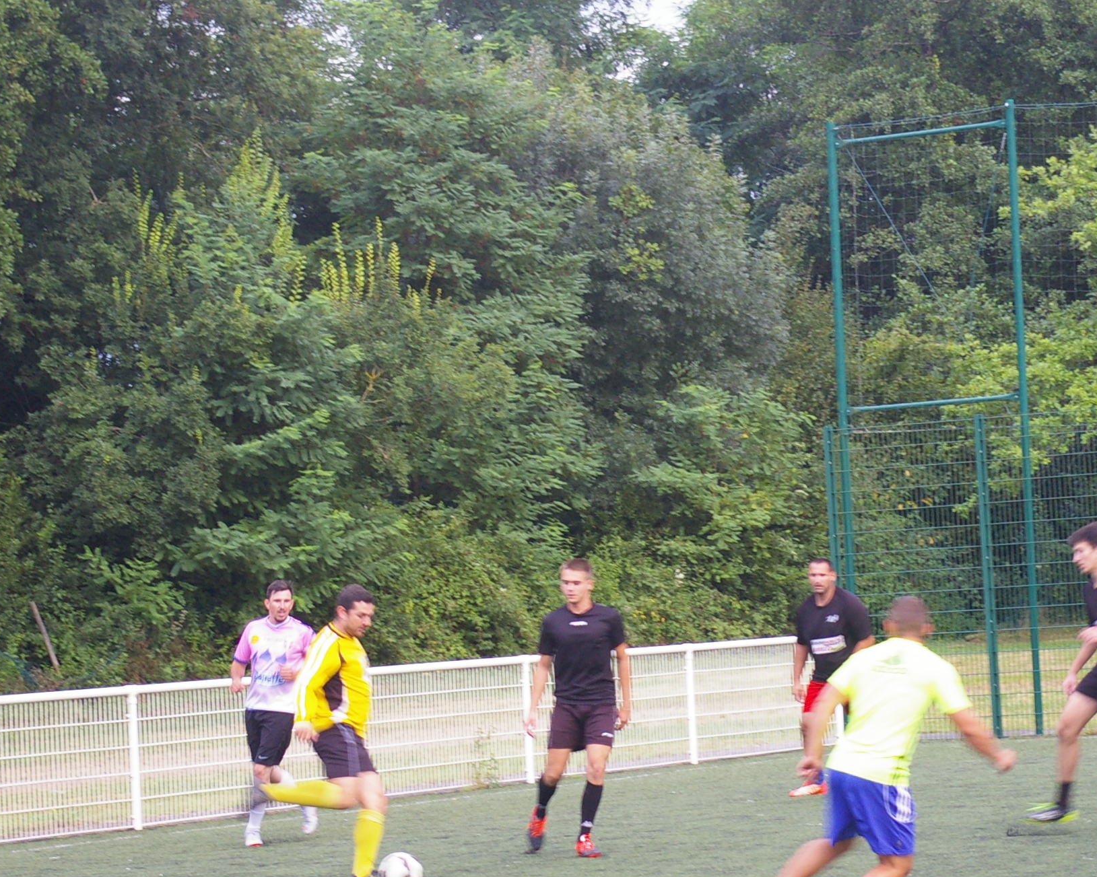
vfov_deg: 10.8
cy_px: 436
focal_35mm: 143
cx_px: 832
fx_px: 4638
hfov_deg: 13.4
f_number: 8
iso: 400
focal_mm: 55
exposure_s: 1/45
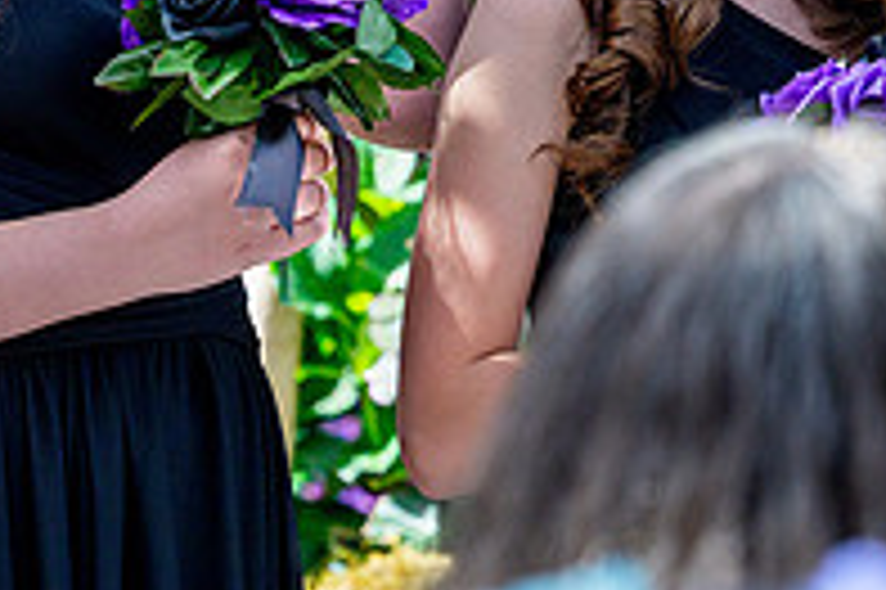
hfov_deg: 4.7
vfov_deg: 3.1
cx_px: 989
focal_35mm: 442
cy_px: -263
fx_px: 10869
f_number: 3.2
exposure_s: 1/3200
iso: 640
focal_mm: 150
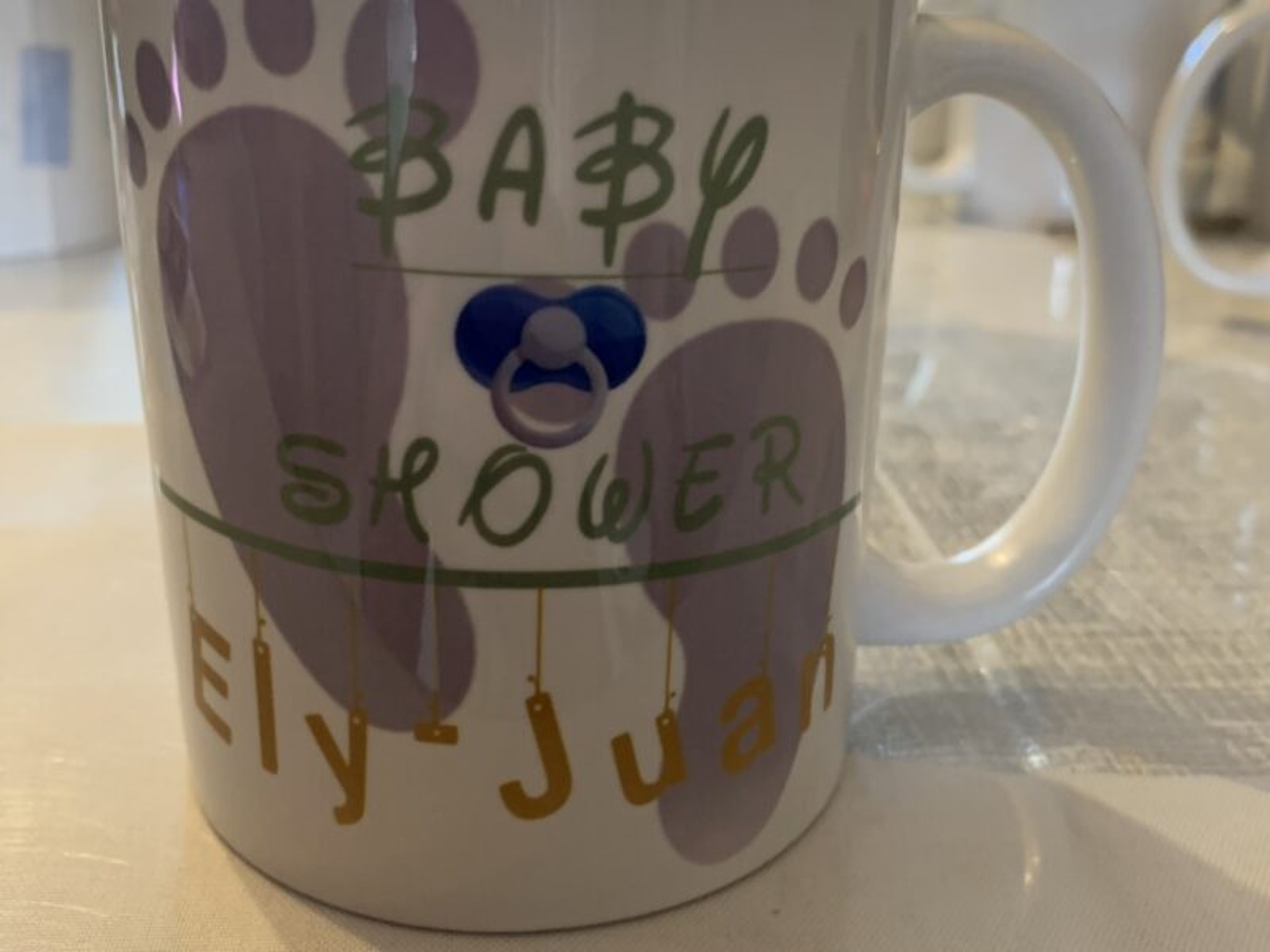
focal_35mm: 26
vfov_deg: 53.1
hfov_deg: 67.3
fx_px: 954
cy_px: 476
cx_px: 635
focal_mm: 4.25
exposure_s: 1/60
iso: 250
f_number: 1.8
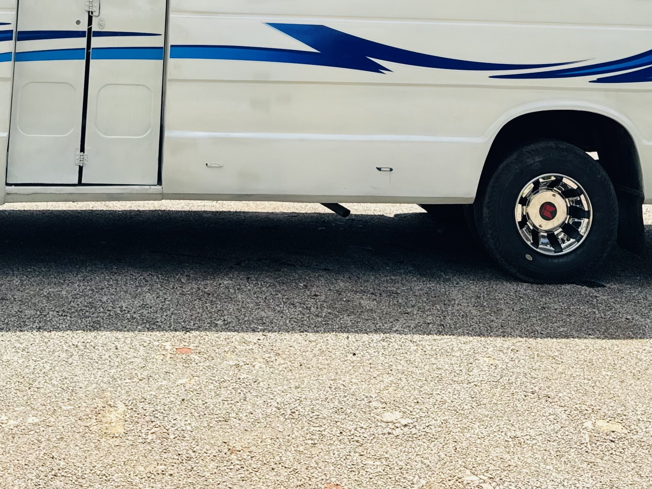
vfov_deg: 24.0
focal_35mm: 56
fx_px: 1055
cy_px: -80
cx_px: 257
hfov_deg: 34.2
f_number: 1.78
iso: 80
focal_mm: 6.76
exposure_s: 1/3096
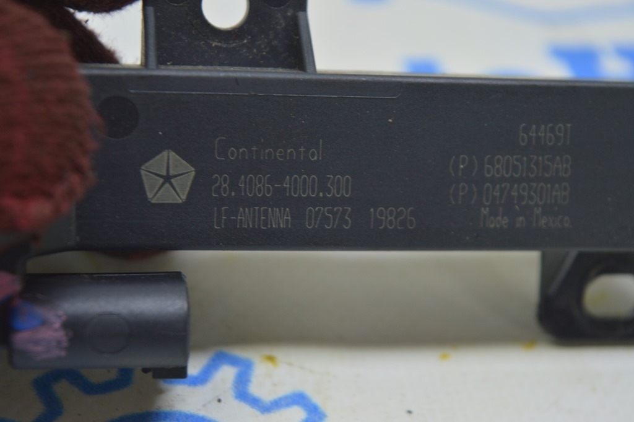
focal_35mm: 82
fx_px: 1452
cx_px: 317
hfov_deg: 24.6
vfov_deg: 16.5
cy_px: 211
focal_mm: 55
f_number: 5.6
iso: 400
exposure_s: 1/20
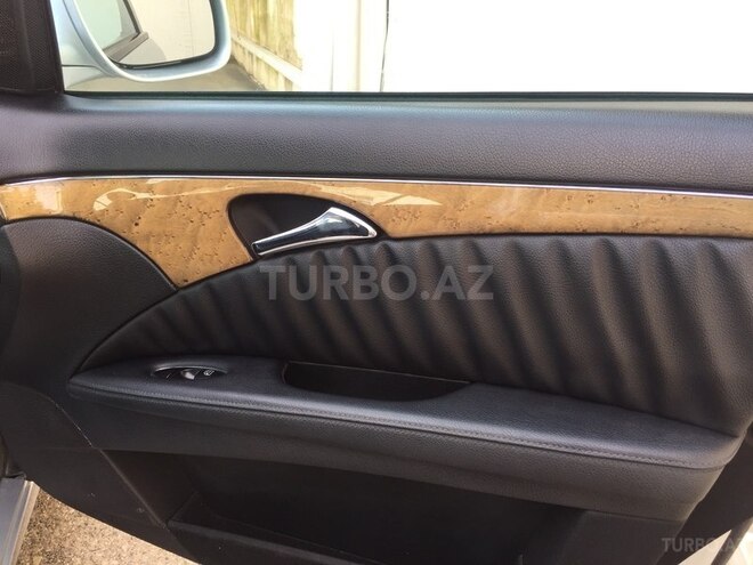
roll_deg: -5.3
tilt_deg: -24.5
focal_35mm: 29
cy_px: 282
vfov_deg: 48.2
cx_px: 376
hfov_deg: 61.7
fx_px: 631
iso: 32
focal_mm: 4.15
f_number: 2.2
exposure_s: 1/100
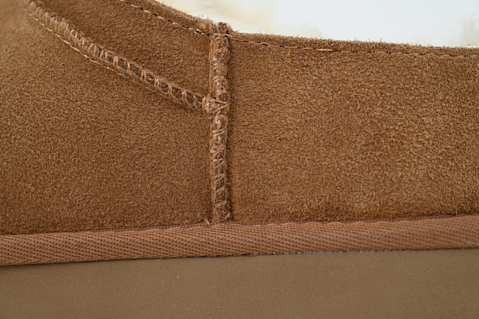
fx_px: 1357
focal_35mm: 102
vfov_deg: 13.4
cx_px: 240
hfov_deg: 20.0
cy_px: 160
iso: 400
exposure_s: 1/100
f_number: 10
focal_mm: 102
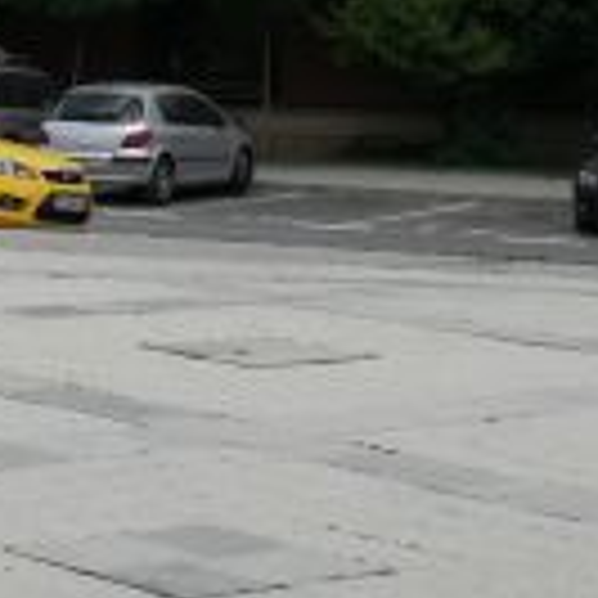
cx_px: -40
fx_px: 2463
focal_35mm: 126
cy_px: -299
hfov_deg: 13.6
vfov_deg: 13.1
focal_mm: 3.79
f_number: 2
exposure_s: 1/1215
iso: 50
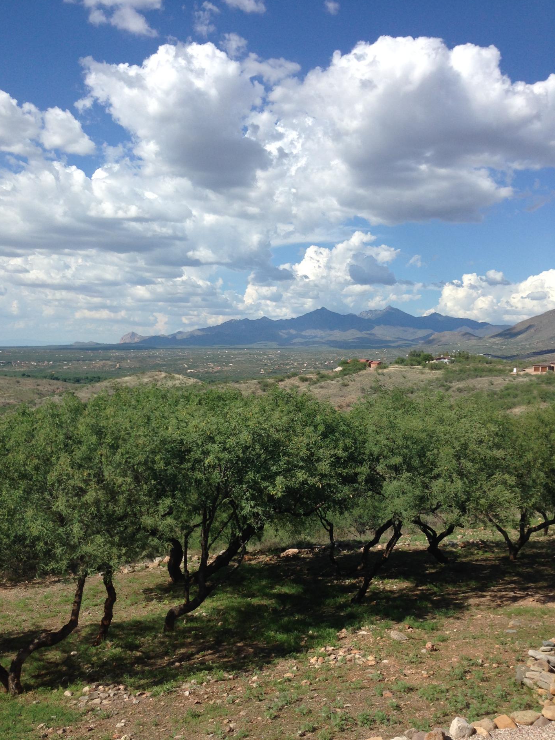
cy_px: 390
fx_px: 748
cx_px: 261
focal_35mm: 35
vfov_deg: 52.6
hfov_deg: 40.7
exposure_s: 1/1595
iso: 50
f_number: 2.4
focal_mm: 4.12
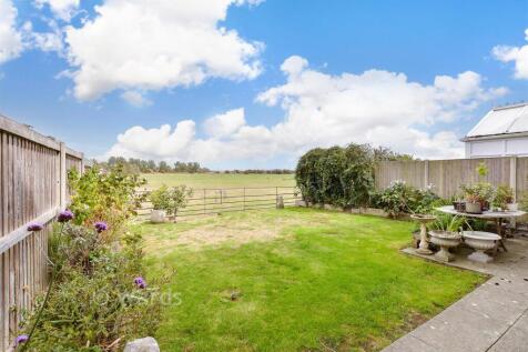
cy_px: 176
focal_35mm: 15
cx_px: 264
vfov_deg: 77.3
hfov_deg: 100.4
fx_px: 220
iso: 160
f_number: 8
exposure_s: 1/320
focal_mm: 10
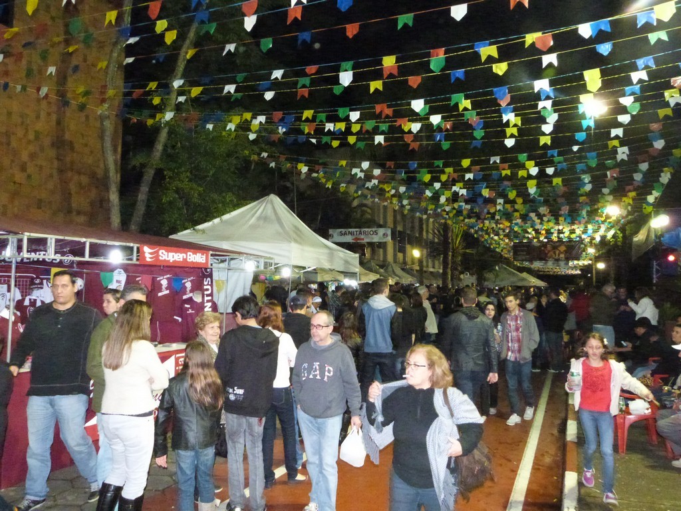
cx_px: 340
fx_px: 492
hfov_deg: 69.4
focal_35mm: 25
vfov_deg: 54.9
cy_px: 256
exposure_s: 1/50
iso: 1600
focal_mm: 4.5
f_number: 5
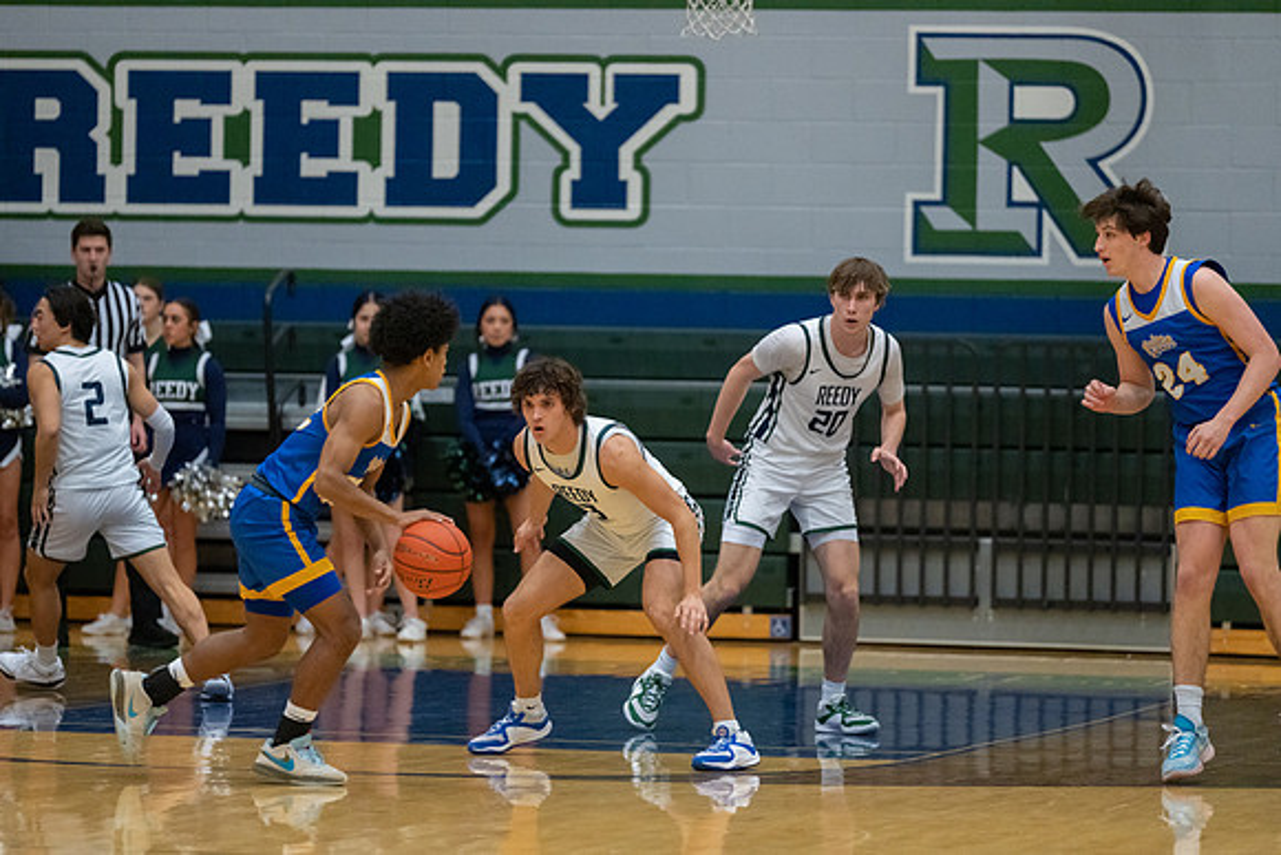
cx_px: 640
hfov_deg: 9.9
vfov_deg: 6.6
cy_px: 428
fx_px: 7426
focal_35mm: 209
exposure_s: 1/1000
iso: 6400
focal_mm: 200
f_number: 2.8
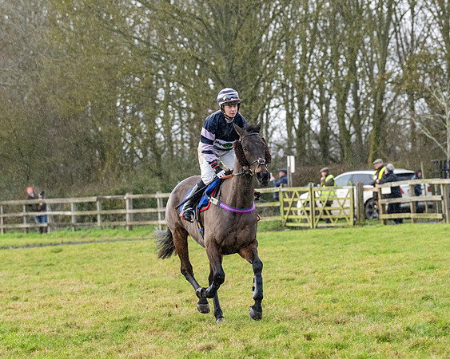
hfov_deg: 10.4
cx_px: 233
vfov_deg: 8.3
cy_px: 180
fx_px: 2475
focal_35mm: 186
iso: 1600
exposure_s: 1/400
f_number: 4
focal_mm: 110
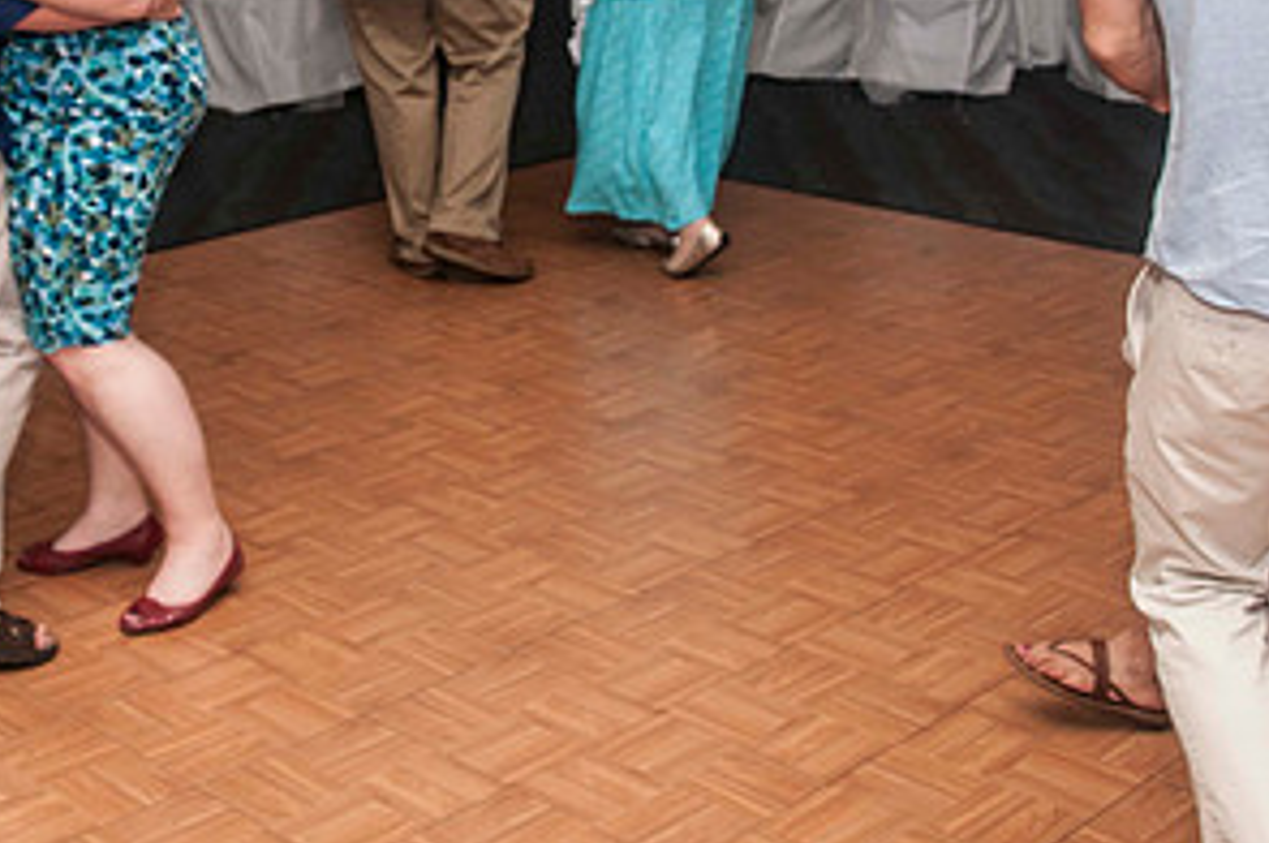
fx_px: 2077
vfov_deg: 22.3
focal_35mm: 59
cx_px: 422
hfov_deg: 33.7
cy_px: 62
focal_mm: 20
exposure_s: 1/60
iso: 400
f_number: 5.6
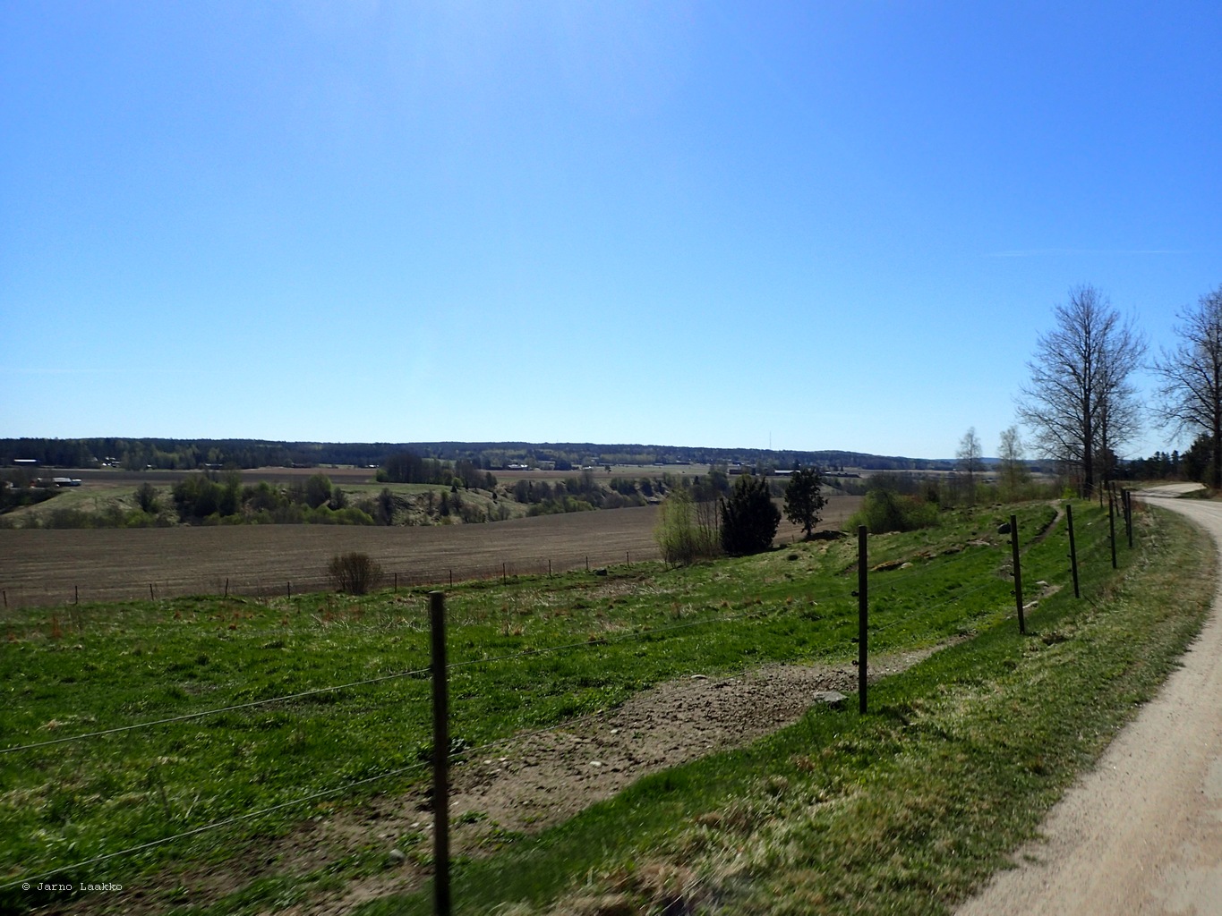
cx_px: 611
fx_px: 883
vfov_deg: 54.9
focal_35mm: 25
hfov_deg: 69.4
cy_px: 458
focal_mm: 4.5
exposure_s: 1/320
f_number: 8
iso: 100
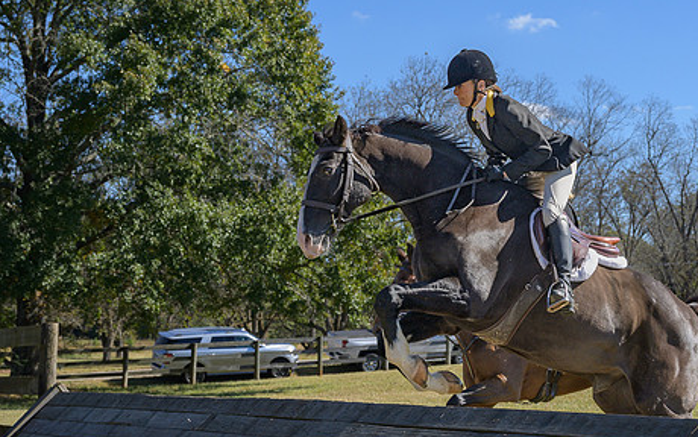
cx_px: 469
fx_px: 1523
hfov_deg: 25.7
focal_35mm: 80
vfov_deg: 16.3
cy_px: 233
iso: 200
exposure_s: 1/800
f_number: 5.6
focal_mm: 44
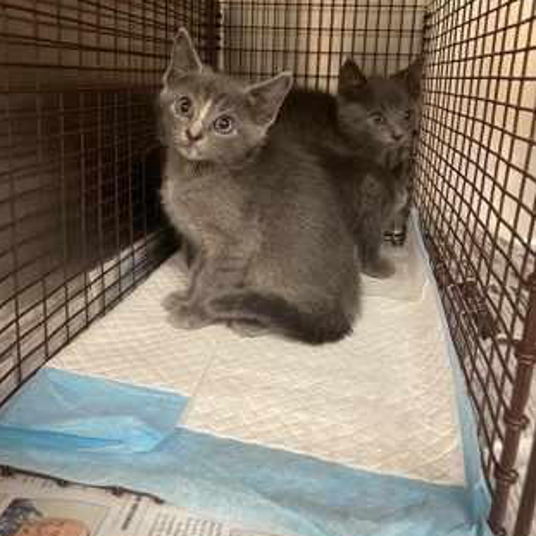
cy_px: 207
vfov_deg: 52.1
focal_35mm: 31
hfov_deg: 52.5
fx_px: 543
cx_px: 266
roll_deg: -0.5
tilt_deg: -14.0
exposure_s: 1/60
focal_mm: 4.2
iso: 500
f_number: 1.6
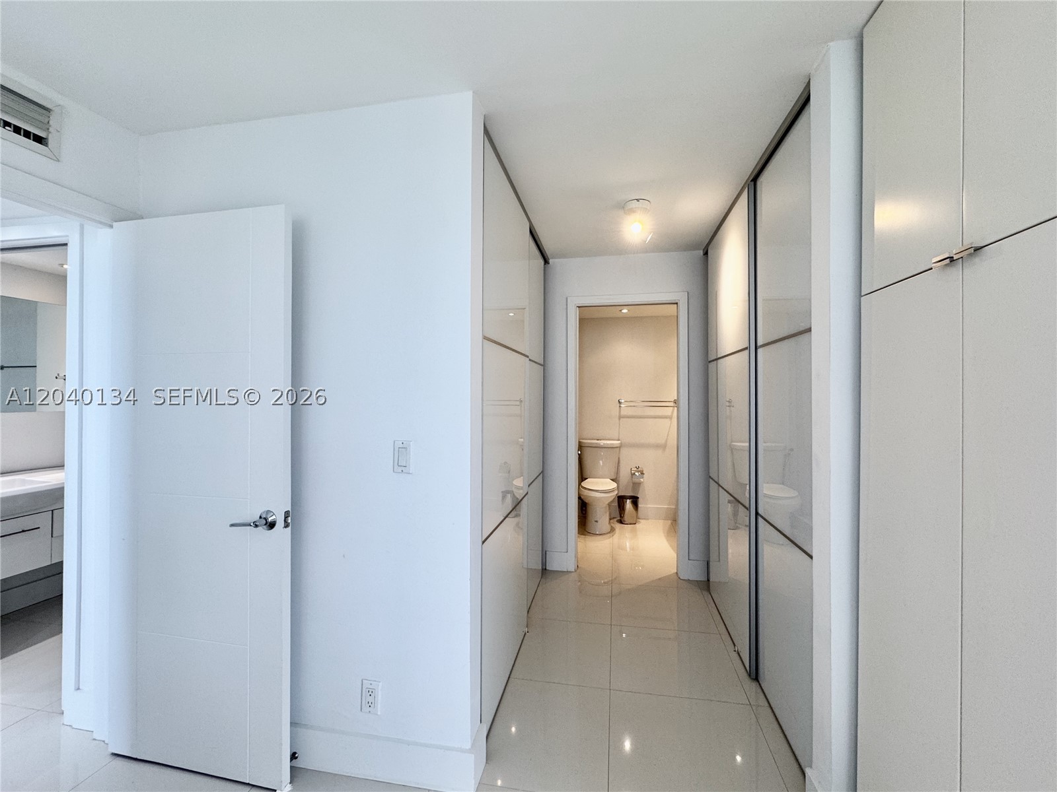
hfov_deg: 102.1
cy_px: 396
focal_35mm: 14
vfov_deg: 85.7
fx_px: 427
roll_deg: +0.7
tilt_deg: +1.0
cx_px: 528
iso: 100
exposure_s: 1/120
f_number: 2.2
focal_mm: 2.22
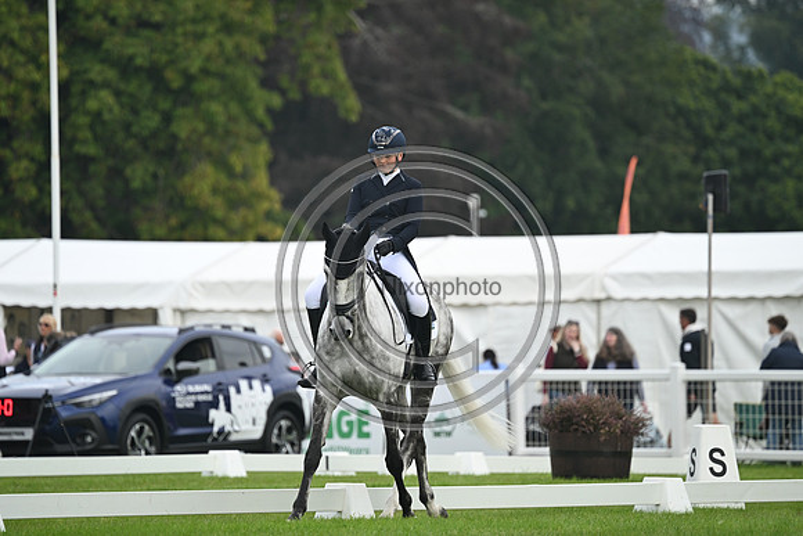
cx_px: 402
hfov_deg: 5.2
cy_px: 268
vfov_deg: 3.4
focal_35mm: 400
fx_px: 8924
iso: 1100
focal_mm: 400
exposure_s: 1/1250
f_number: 5.6
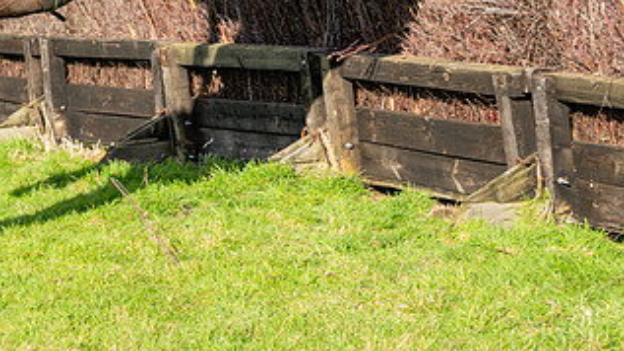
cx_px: 88
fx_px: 2861
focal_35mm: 173
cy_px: -41
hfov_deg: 12.4
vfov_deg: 7.0
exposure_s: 1/2000
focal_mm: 70
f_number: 4
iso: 200
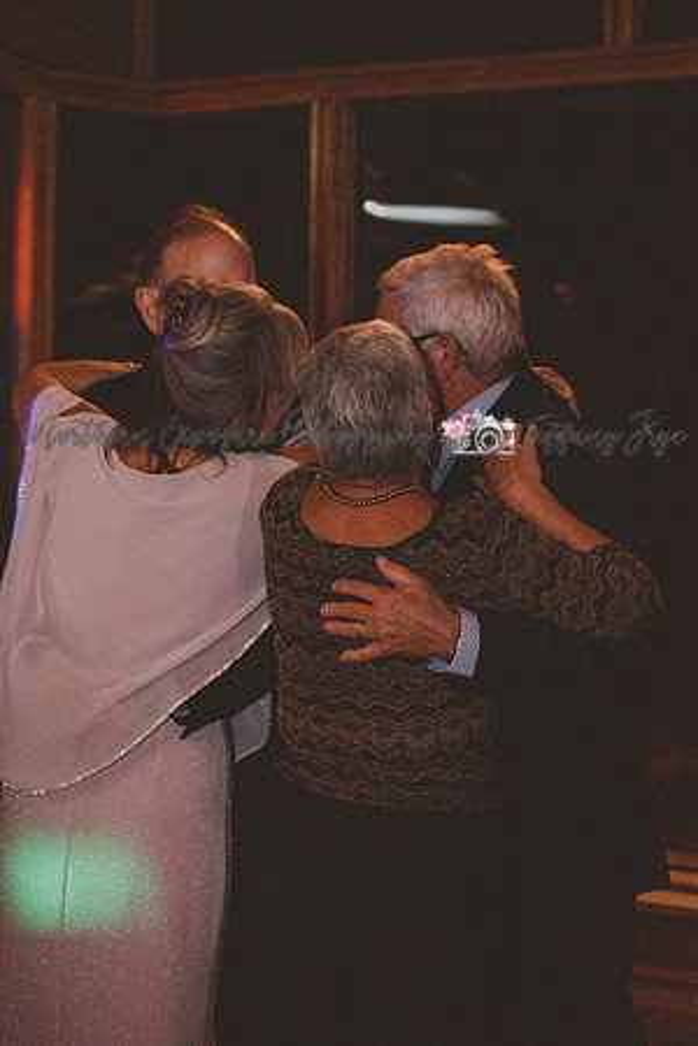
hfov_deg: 13.0
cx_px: 349
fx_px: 3054
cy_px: 523
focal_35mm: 105
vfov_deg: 19.5
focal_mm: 70
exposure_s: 1/60
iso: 6400
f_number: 4.5
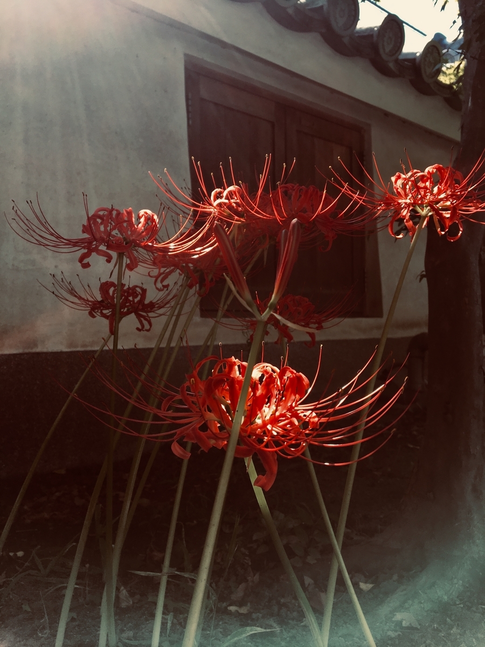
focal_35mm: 29
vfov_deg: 61.7
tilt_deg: +0.3
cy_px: 324
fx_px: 542
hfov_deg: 48.2
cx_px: 242
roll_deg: +0.4
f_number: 2.2
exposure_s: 1/230
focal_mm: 4.15
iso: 25
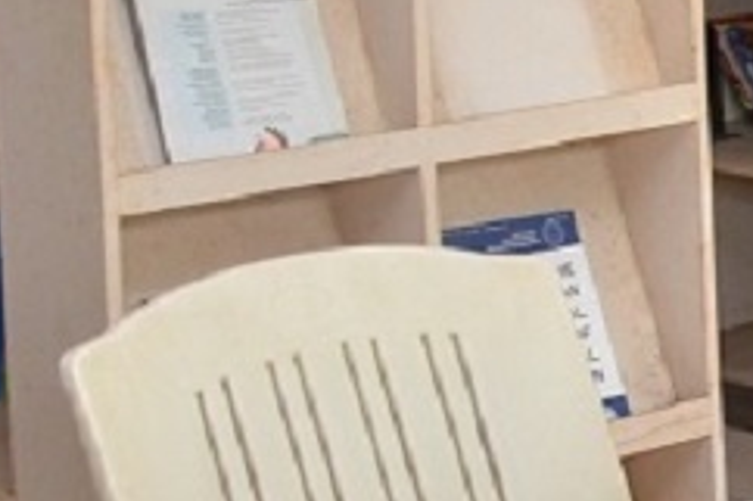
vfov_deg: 8.4
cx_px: 1612
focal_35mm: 159
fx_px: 3323
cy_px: -258
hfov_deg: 11.4
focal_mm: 20
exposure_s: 1/60
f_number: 4
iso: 800
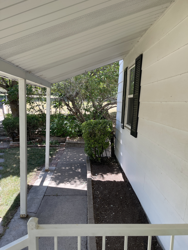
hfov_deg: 54.9
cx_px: 94
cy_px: 125
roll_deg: -2.4
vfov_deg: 69.4
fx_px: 181
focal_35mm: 25
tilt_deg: -7.7
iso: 32
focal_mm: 5.1
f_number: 1.6
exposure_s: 1/299
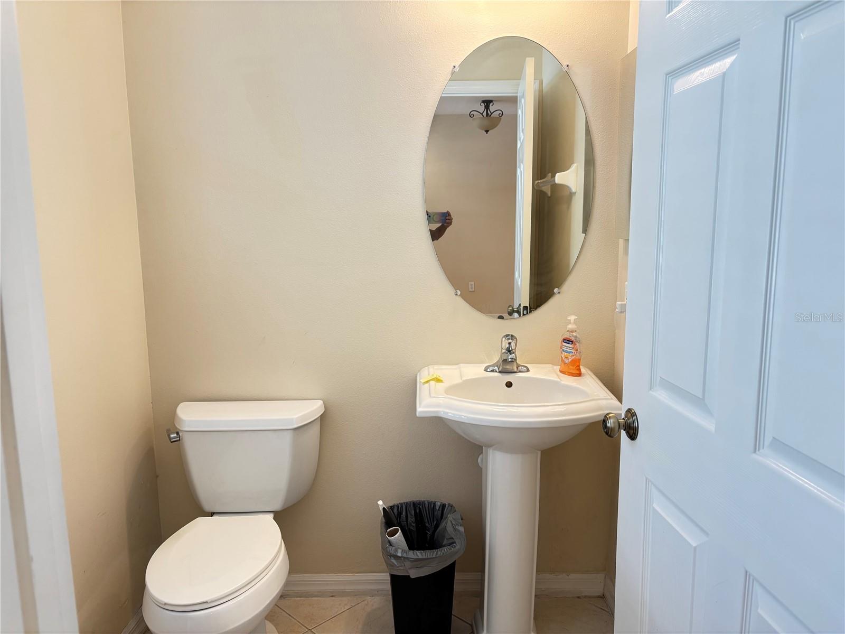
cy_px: 317
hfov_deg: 67.3
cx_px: 422
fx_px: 635
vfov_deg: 53.1
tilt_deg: -9.5
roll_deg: +0.9
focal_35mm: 26
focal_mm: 5.96
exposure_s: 1/60
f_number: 1.6
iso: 160
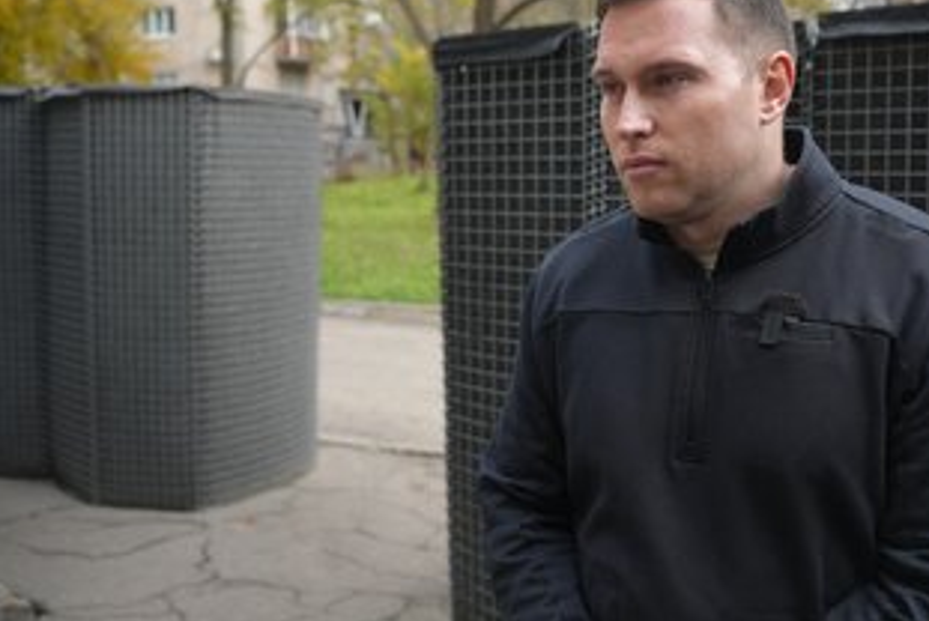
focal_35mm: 36
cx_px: 568
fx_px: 930
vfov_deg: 36.9
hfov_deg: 52.6
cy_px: 261
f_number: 4
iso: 640
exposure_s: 1/160
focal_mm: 28
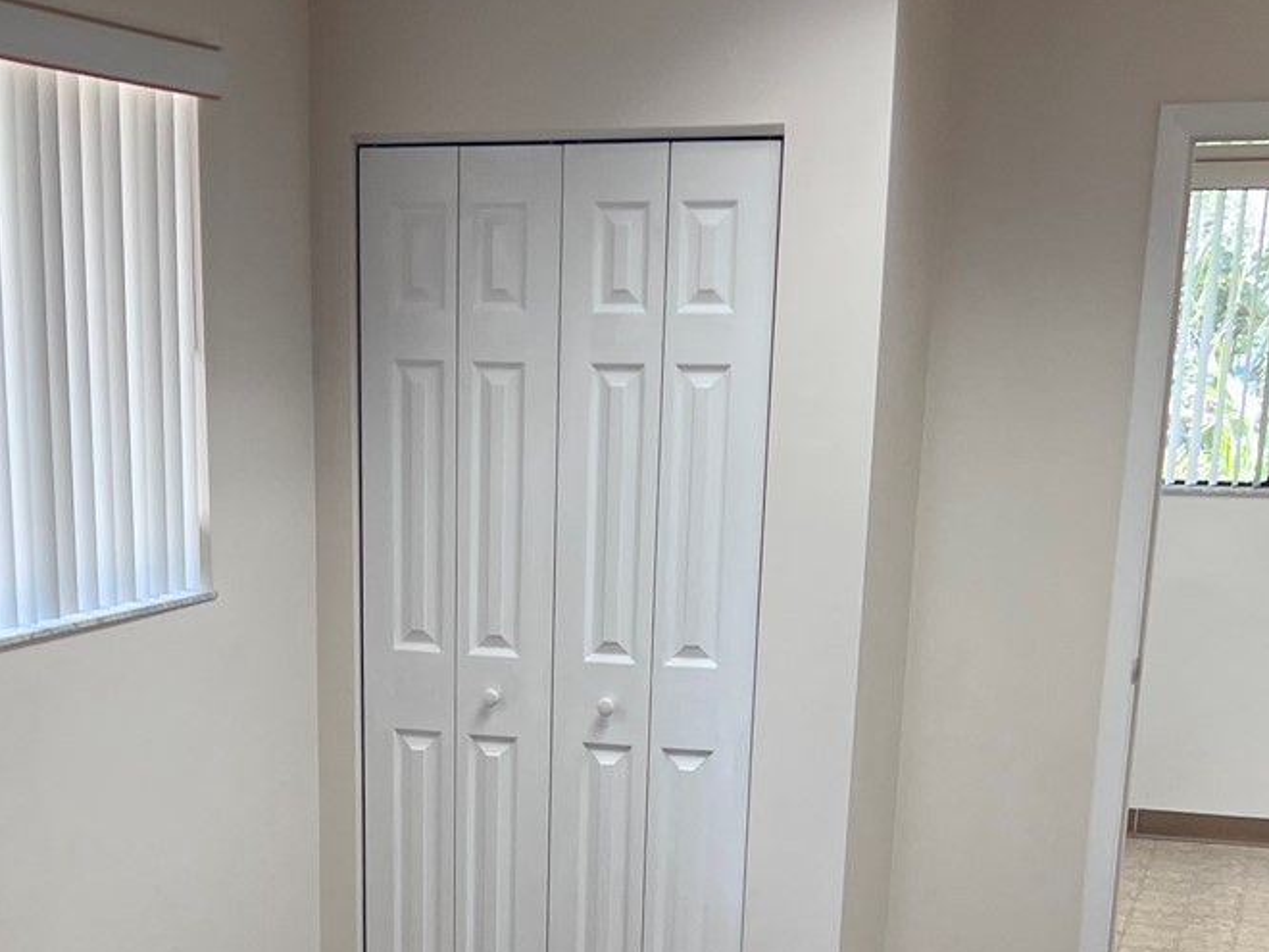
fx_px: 2310
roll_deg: -1.4
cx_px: 460
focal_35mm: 63
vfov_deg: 21.9
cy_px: 1069
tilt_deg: -11.9
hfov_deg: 30.6
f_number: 1.5
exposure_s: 1/120
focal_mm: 5.7
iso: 80
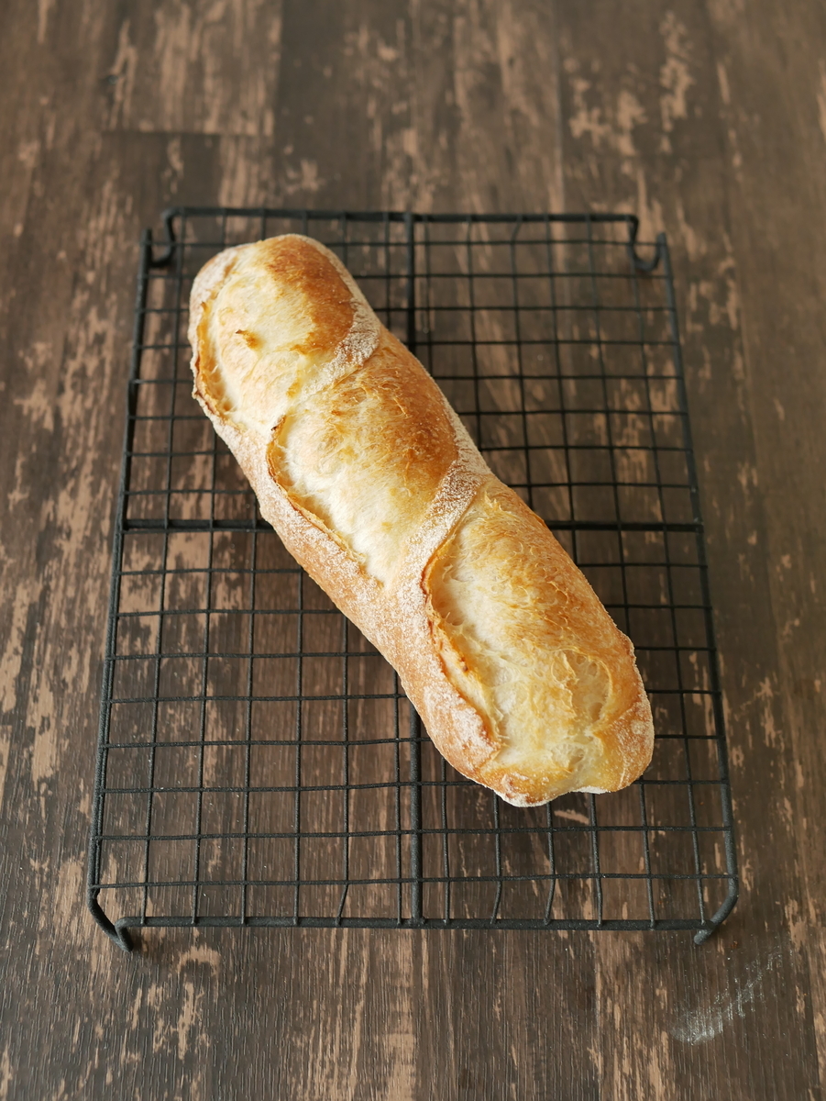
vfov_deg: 38.2
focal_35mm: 50
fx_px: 1590
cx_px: 413
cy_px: 550
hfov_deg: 29.1
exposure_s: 1/60
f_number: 3.2
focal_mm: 25
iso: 400
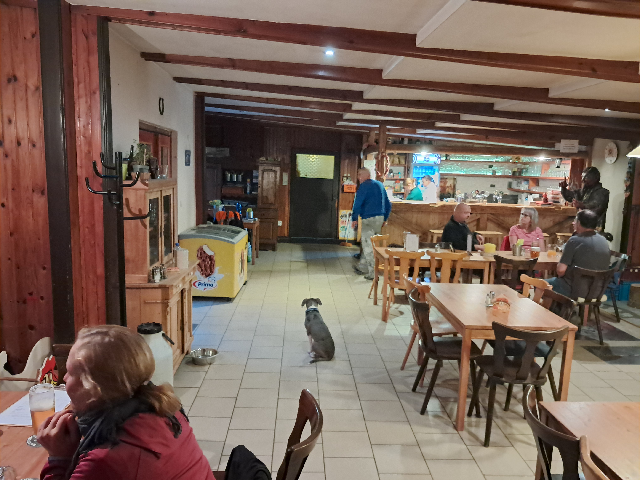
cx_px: 320
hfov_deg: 65.3
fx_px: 499
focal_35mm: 27
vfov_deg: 51.4
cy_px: 240
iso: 1250
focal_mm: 4
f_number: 1.8
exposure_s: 1/20
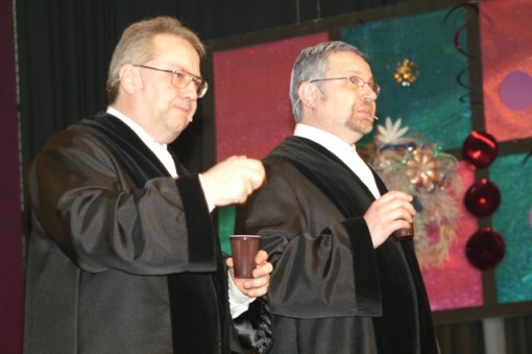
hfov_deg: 16.1
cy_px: 177
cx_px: 266
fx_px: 1882
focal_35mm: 128
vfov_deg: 10.7
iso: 400
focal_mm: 85
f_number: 5.6
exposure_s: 1/60
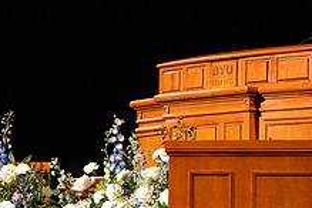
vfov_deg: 4.5
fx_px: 2660
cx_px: 381
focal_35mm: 307
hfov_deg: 6.7
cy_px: -5
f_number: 3.5
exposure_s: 1/500
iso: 2500
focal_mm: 86
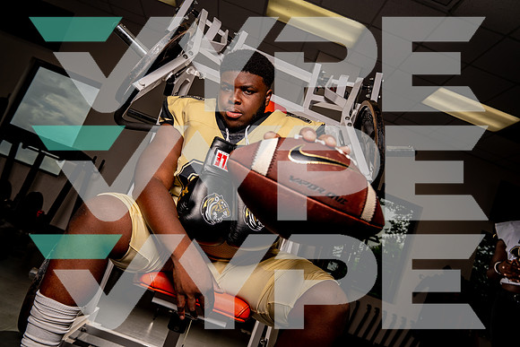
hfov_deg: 65.5
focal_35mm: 28
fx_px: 405
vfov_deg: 46.4
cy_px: 174
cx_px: 260
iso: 100
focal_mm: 28
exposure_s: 1/320
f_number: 5.6
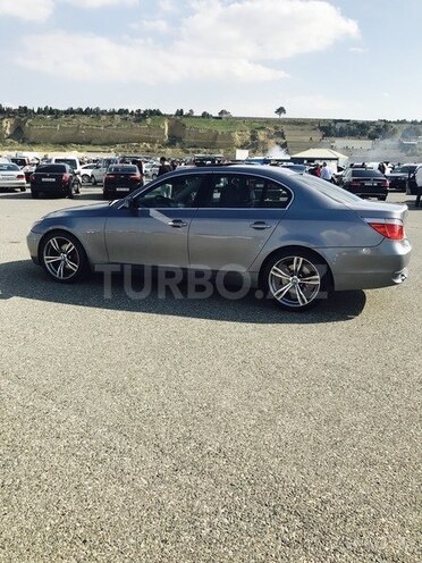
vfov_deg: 63.4
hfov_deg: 49.7
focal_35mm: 28
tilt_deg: -14.5
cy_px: 282
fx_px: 455
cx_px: 211
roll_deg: -0.9
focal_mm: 3.99
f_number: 1.8
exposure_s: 1/2457
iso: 20
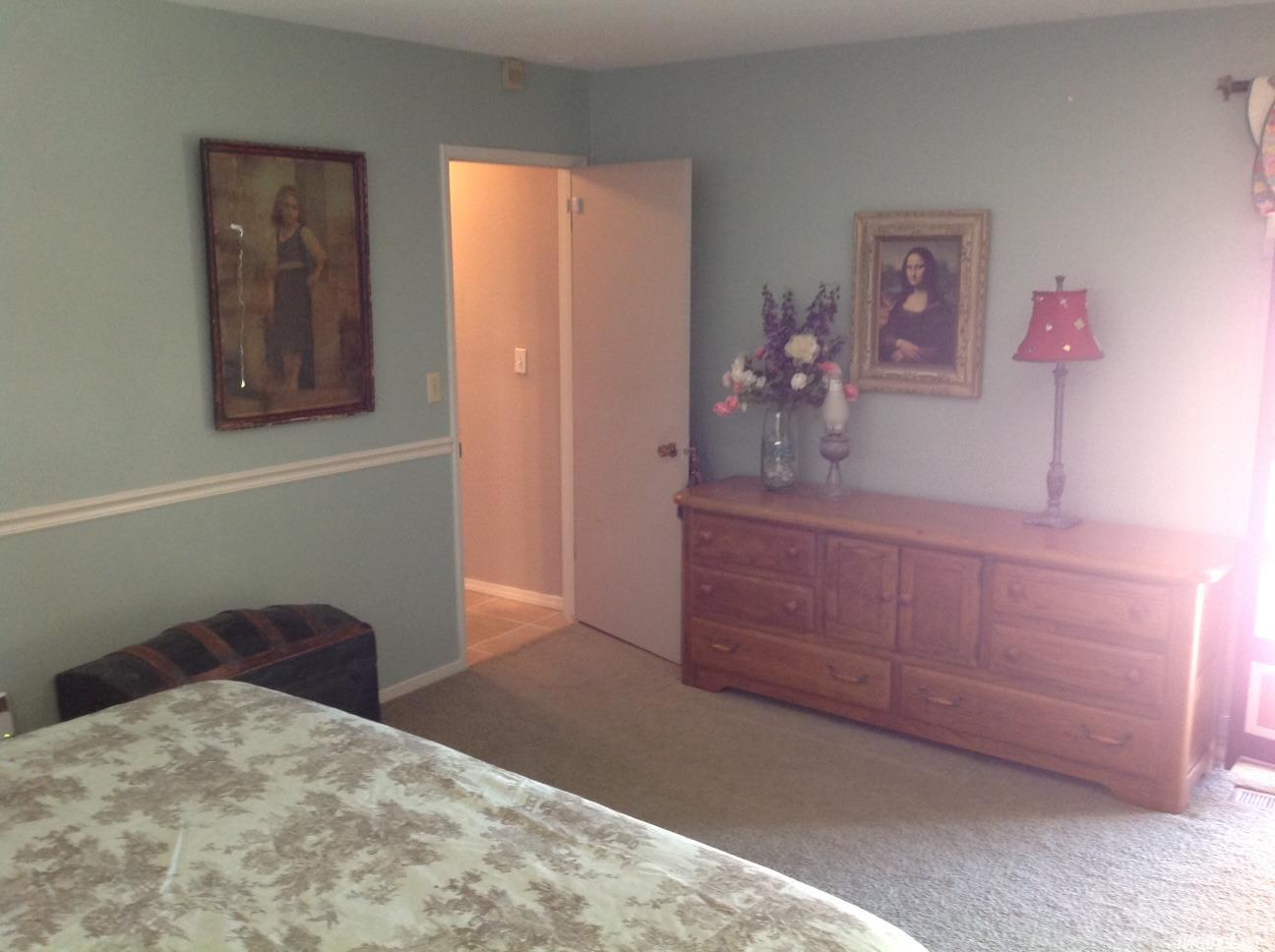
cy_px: 476
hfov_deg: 52.7
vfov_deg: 40.6
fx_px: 1287
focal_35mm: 35
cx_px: 638
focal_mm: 4.28
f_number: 2.4
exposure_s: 1/15
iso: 160
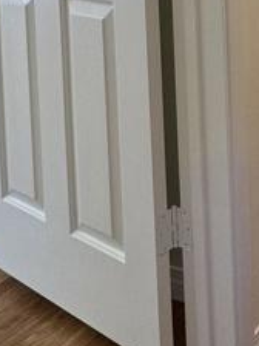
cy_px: -93
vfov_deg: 26.2
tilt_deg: -2.2
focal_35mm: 64
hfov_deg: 20.1
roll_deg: +2.1
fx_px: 638
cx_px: 375
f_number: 2.2
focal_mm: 2.22
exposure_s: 1/60
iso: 125
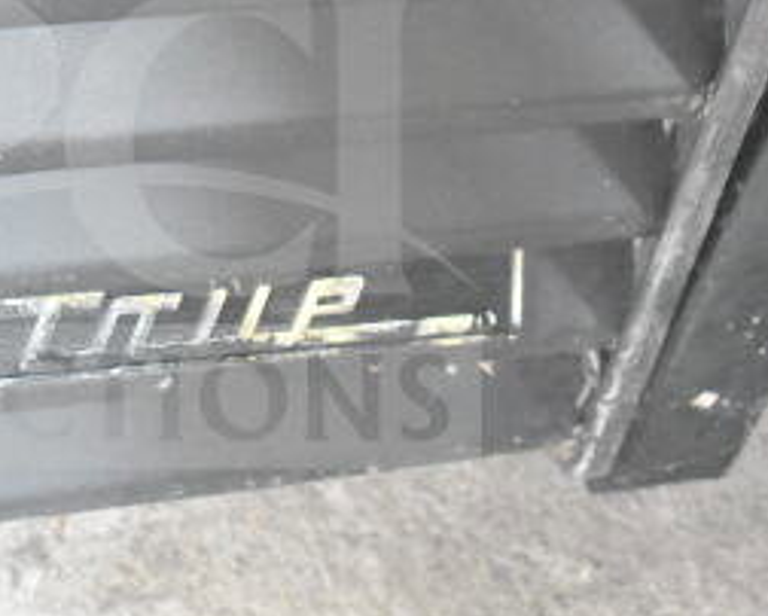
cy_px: 227
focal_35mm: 187
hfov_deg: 10.3
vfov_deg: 8.3
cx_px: 137
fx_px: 4257
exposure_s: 1/100
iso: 12800
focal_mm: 55
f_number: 5.6
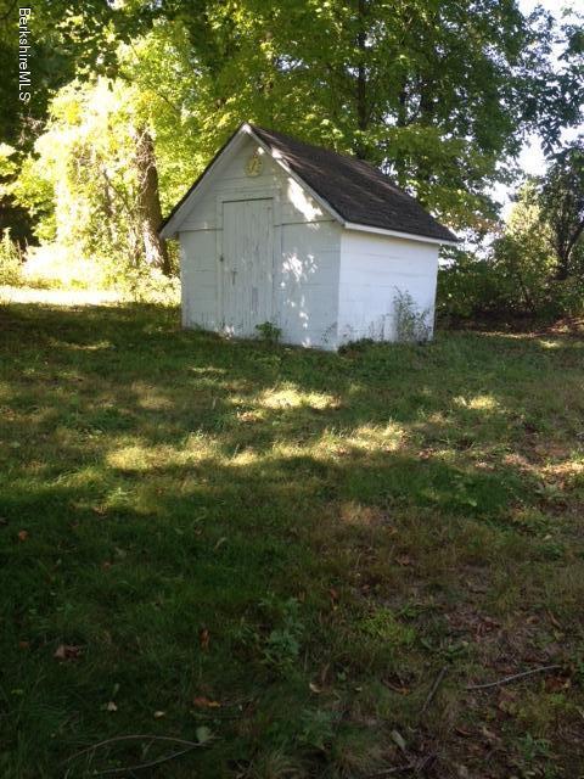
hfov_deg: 40.7
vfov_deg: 52.6
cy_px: 390
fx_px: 787
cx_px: 292
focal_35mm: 35
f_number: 2.4
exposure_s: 1/120
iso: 64
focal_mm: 4.28
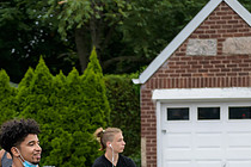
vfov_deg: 8.7
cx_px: 50
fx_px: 1081
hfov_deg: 13.2
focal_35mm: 155
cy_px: 222
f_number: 3.2
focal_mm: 56
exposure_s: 1/320
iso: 200
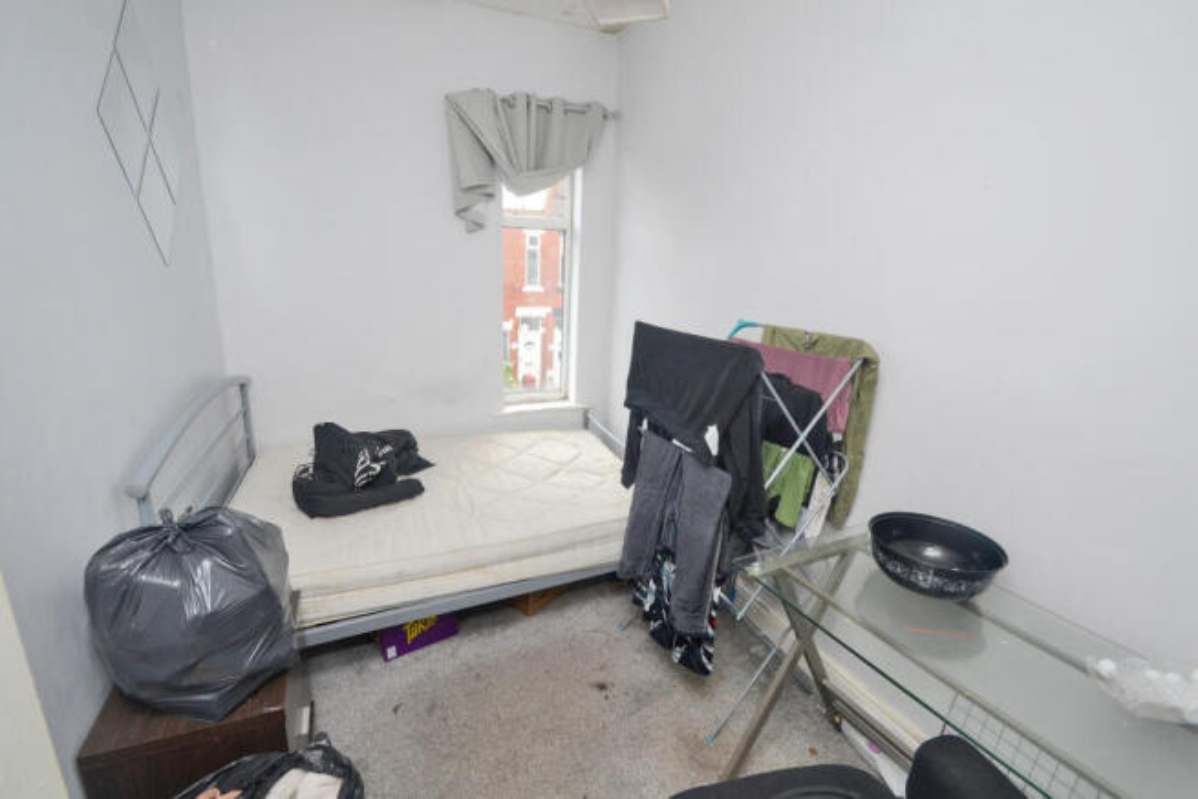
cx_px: 599
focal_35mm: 15
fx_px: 499
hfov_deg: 100.4
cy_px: 400
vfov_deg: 77.4
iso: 400
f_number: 5.6
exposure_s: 1/160
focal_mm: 10
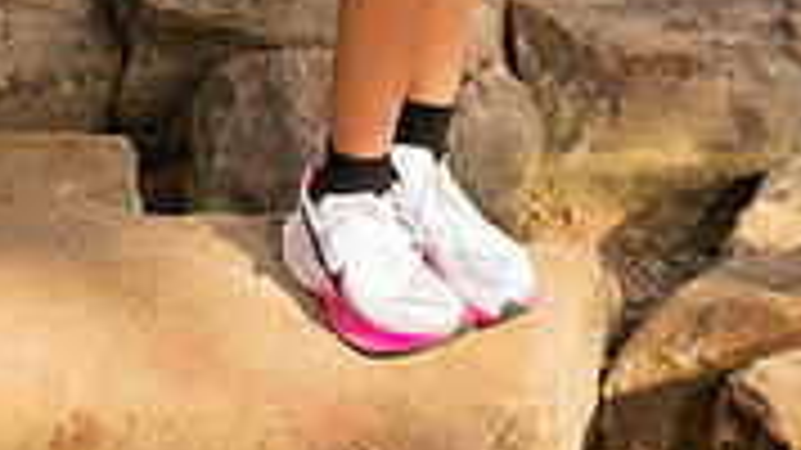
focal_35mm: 106
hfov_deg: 20.2
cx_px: 436
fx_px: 2251
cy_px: -490
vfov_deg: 10.4
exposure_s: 1/400
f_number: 4.5
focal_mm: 40
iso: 250
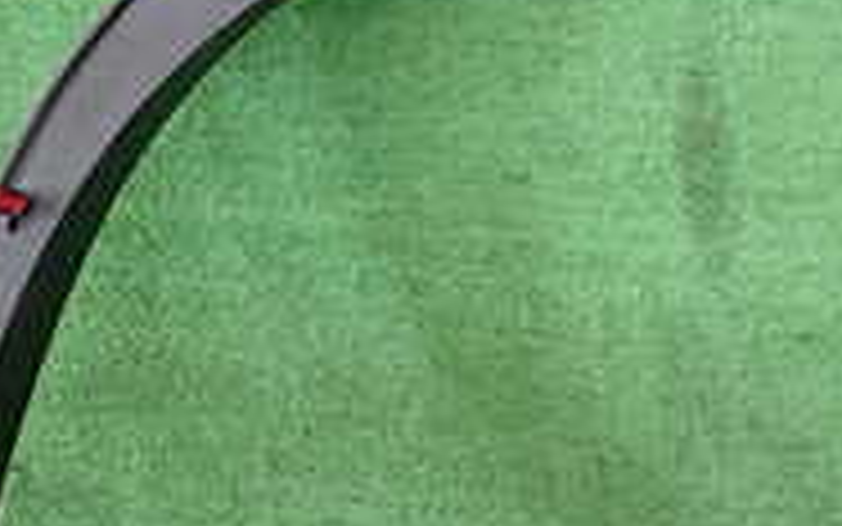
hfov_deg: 22.8
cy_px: 369
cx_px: 946
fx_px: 1951
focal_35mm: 85
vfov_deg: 15.3
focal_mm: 4.5
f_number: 2
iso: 320
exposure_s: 1/30
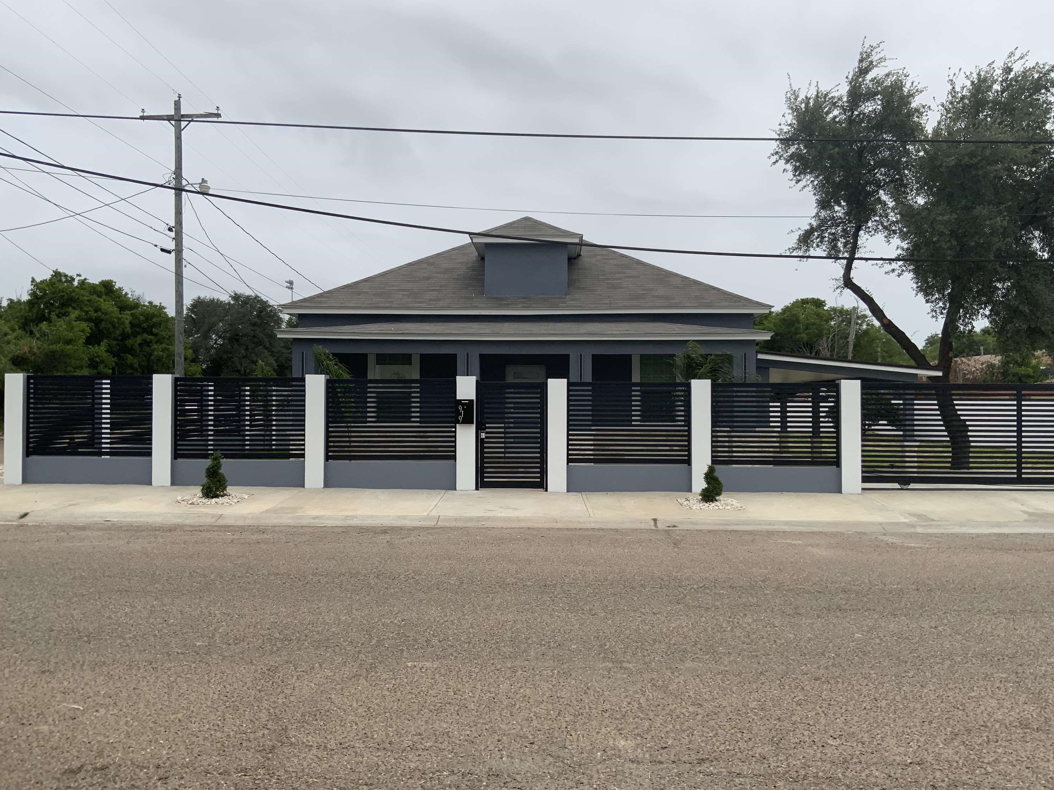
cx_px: 539
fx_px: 913
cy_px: 382
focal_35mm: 30
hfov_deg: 60.0
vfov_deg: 46.8
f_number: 1.8
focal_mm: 3
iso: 20
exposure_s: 1/3534
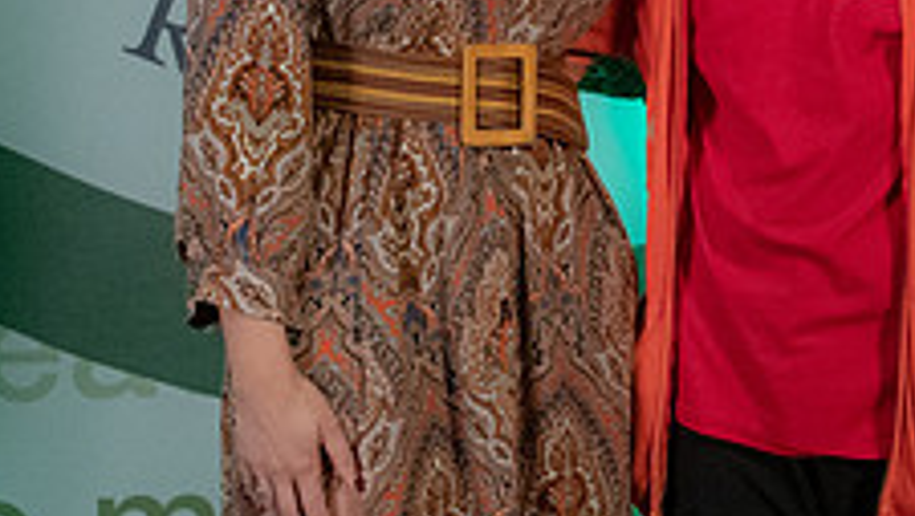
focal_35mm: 135
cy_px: -279
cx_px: 856
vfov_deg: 8.8
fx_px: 3278
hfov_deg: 15.7
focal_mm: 24
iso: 2500
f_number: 4
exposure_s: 1/160
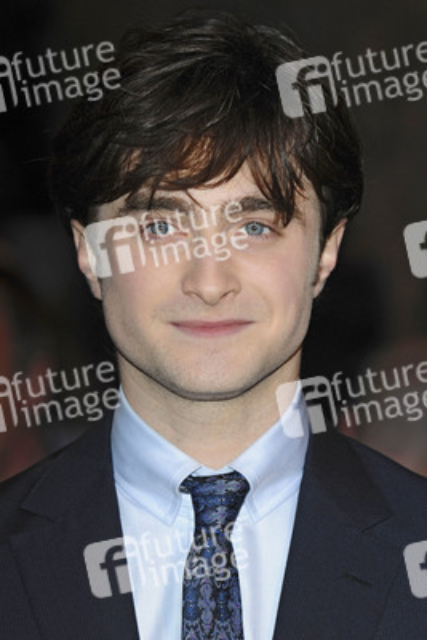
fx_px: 3199
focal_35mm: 180
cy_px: 320
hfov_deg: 7.6
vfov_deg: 11.4
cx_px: 214
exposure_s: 1/160
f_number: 5
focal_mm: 120
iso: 400
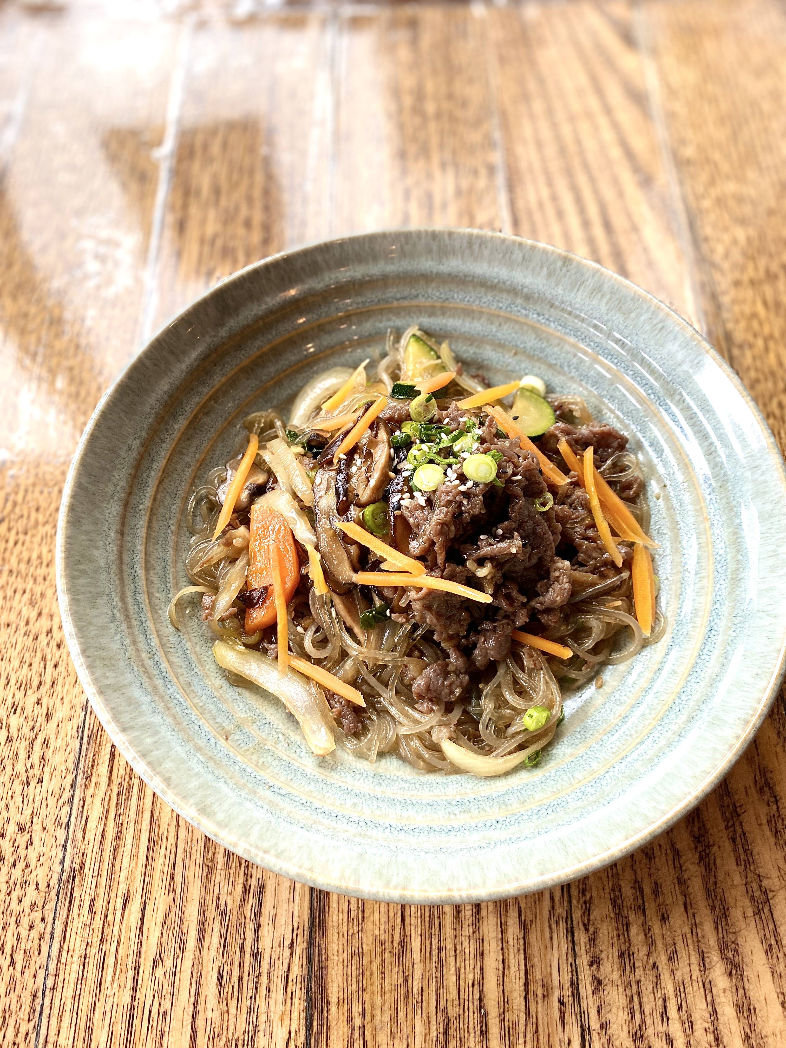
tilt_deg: -64.0
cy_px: 524
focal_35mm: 26
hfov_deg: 53.1
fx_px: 787
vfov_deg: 67.3
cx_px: 393
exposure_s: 1/121
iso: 80
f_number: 1.8
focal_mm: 4.25
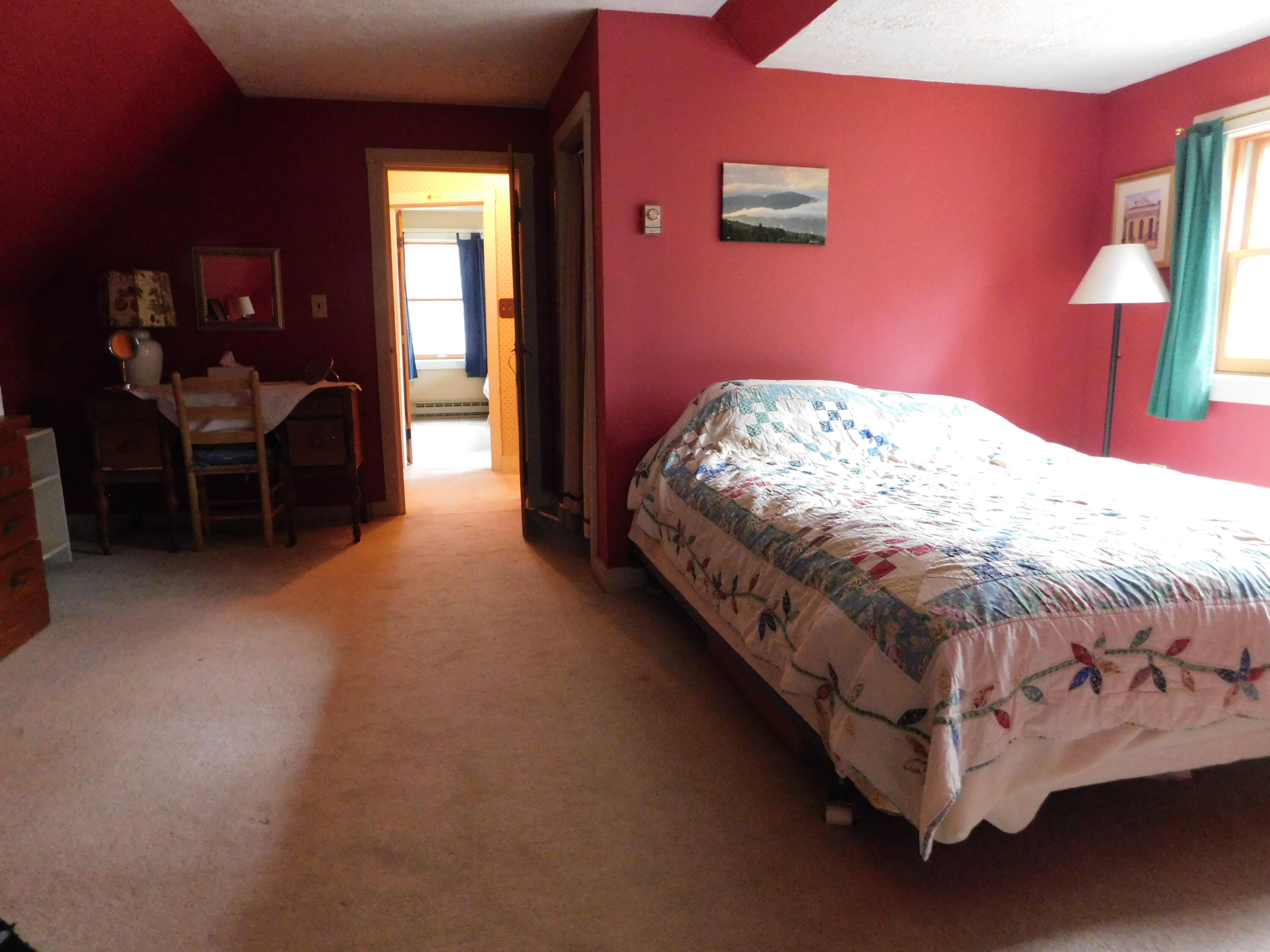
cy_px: 476
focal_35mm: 23
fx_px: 844
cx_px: 635
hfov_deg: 73.9
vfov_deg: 58.9
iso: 800
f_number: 3
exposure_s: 1/3
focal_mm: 4
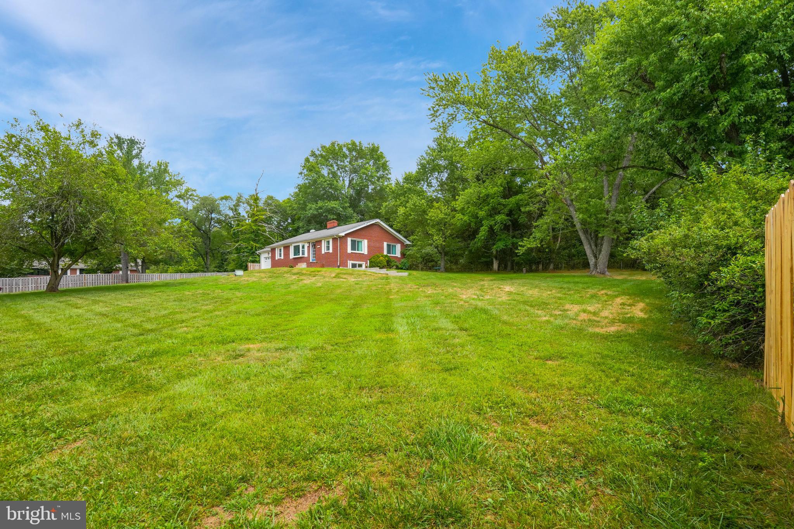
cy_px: 264
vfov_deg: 70.4
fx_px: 375
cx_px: 397
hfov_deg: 93.3
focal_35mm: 17
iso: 1250
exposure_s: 1/1250
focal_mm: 17
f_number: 8
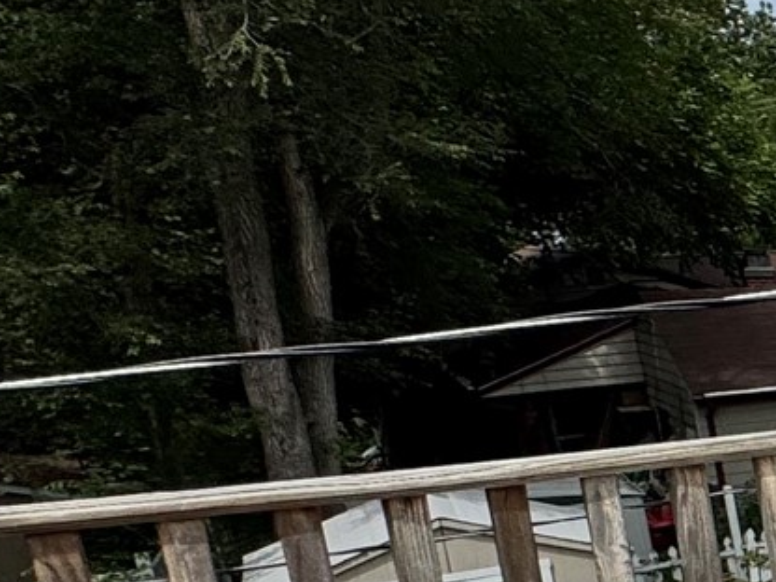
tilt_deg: -12.6
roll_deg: +1.2
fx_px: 1547
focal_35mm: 69
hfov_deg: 15.0
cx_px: 1882
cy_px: 492
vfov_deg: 21.0
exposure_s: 1/2770
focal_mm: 2.22
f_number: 2.2
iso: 50
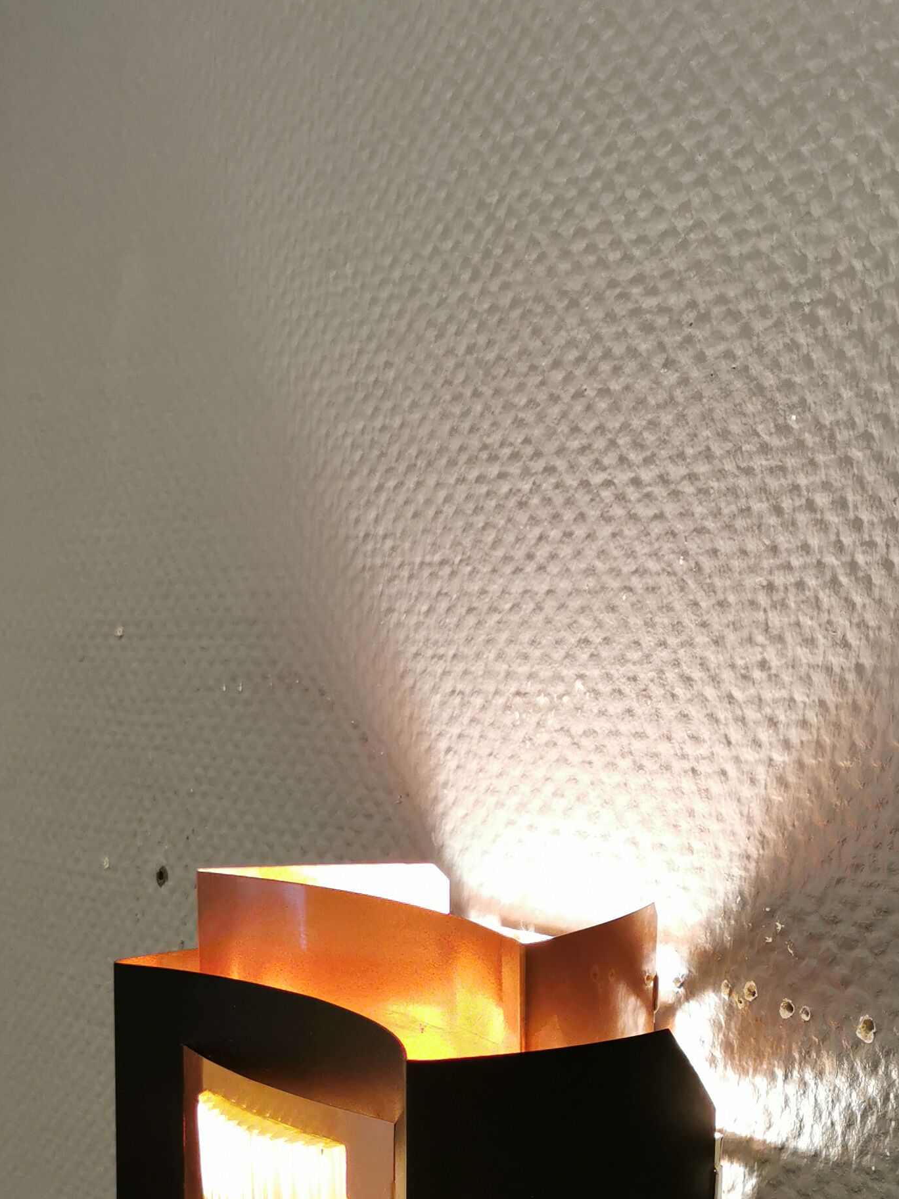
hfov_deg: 27.0
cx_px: 456
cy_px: 1025
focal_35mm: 54
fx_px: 1870
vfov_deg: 34.0
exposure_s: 1/100
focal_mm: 5.56
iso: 160
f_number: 1.6
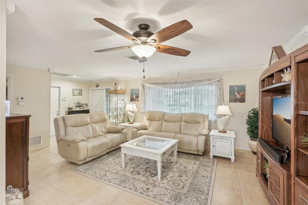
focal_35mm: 16
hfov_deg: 95.0
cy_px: 102
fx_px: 141
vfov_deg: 72.0
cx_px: 154
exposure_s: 1/10
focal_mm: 16.5
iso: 400
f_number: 8
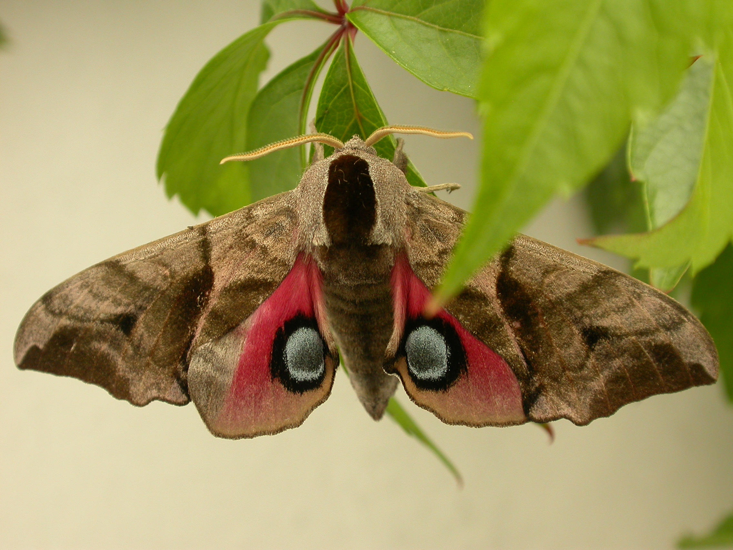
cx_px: 366
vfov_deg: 23.3
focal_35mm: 63
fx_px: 1334
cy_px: 275
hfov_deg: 30.7
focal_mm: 13.1
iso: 100
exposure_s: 1/58.1
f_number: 4.5
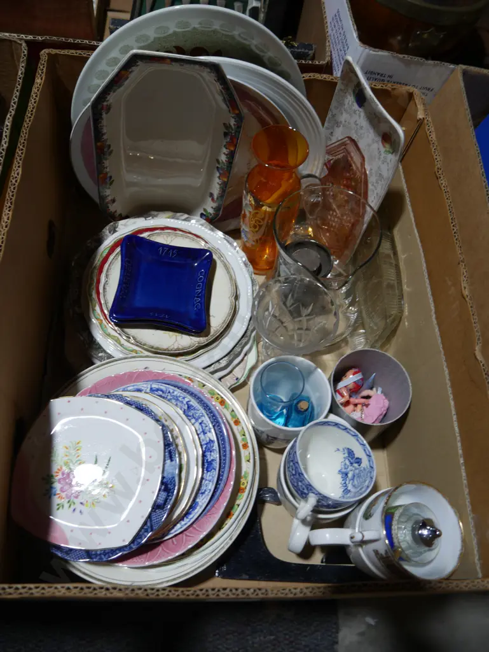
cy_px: 326
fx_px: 527
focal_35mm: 28
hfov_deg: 49.8
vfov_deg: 63.4
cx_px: 244
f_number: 3.5
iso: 200
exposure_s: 1/125
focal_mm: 14
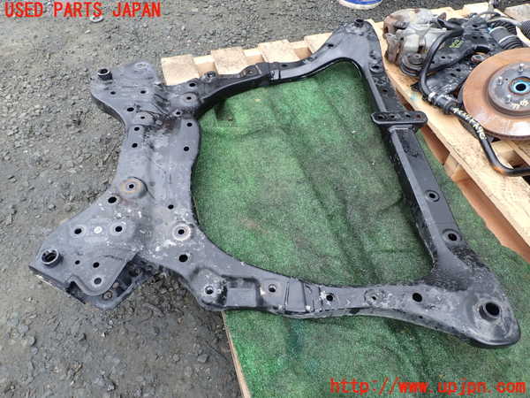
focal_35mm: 25
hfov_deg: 69.4
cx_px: 265
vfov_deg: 54.9
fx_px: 383
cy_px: 199
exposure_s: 1/200
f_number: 2.8
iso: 100
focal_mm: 4.5
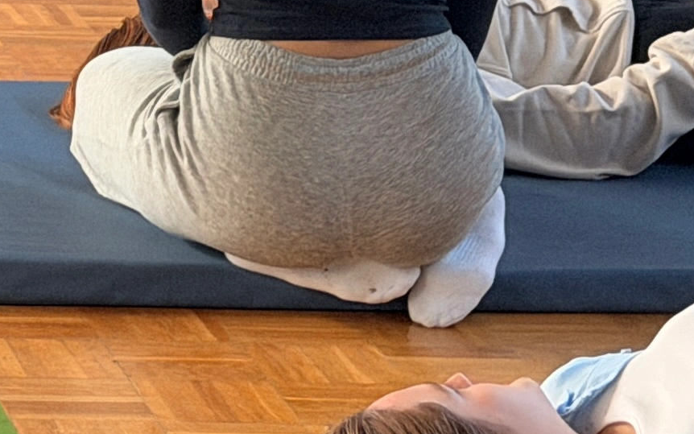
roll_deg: -2.1
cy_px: -553
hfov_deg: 8.6
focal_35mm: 238
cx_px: -448
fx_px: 4502
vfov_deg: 5.4
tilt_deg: -5.6
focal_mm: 6.76
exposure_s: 1/60
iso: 250
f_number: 1.78
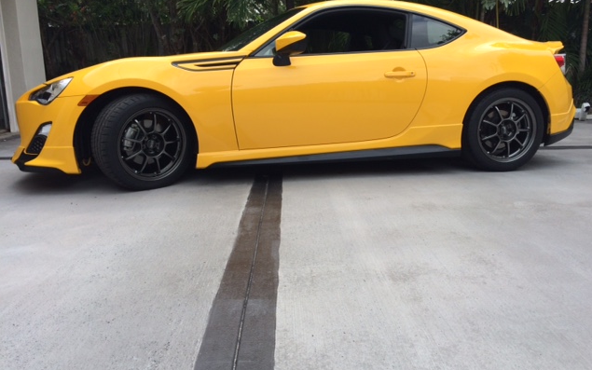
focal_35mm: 31
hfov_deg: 61.2
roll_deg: +0.2
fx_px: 500
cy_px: 181
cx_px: 297
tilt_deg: -12.1
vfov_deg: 40.6
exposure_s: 1/820
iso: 32
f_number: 2.2
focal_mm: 4.15
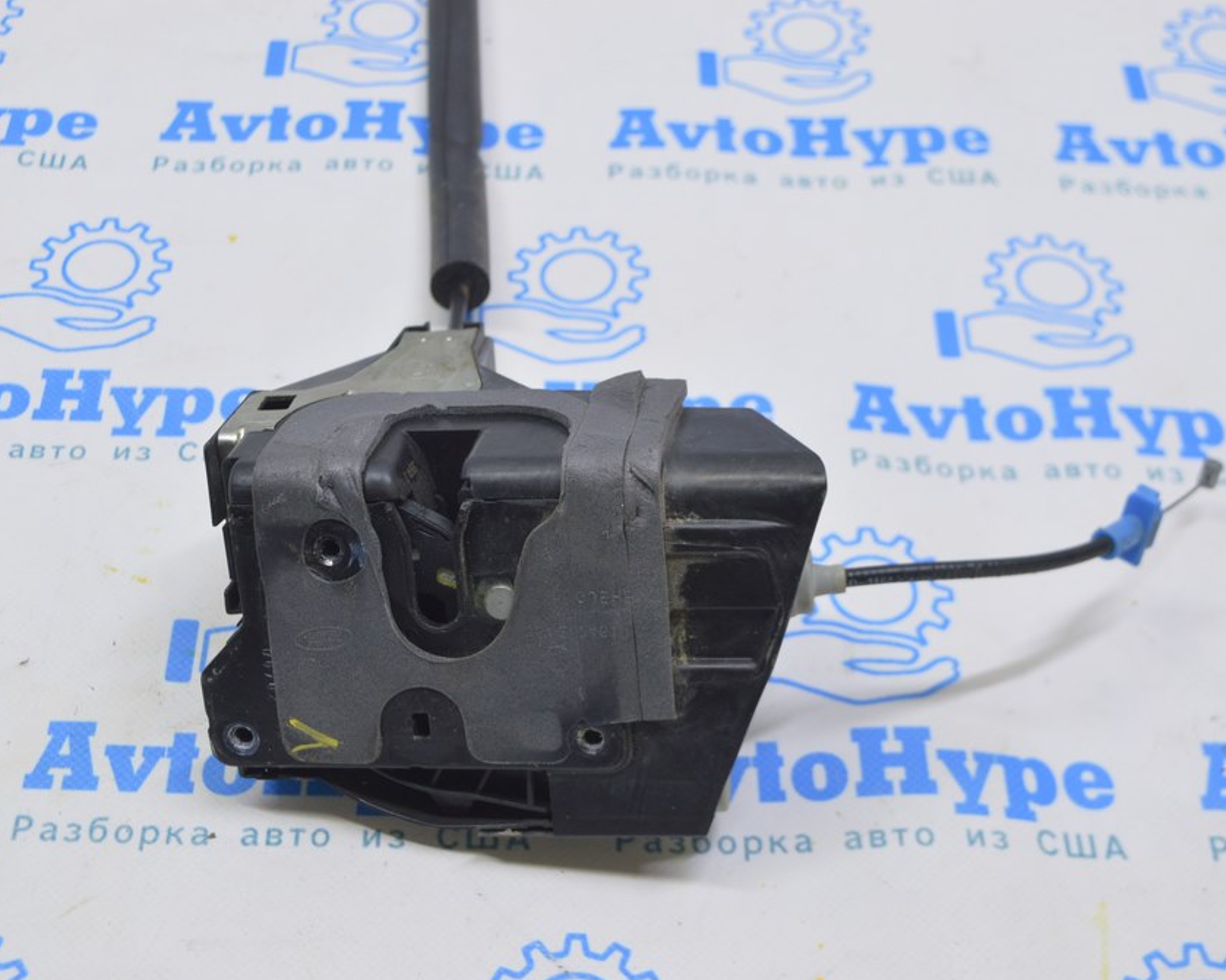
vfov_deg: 27.6
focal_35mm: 55
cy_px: 488
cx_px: 531
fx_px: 1995
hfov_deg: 34.1
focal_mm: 32
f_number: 5.6
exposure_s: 1/20
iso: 400
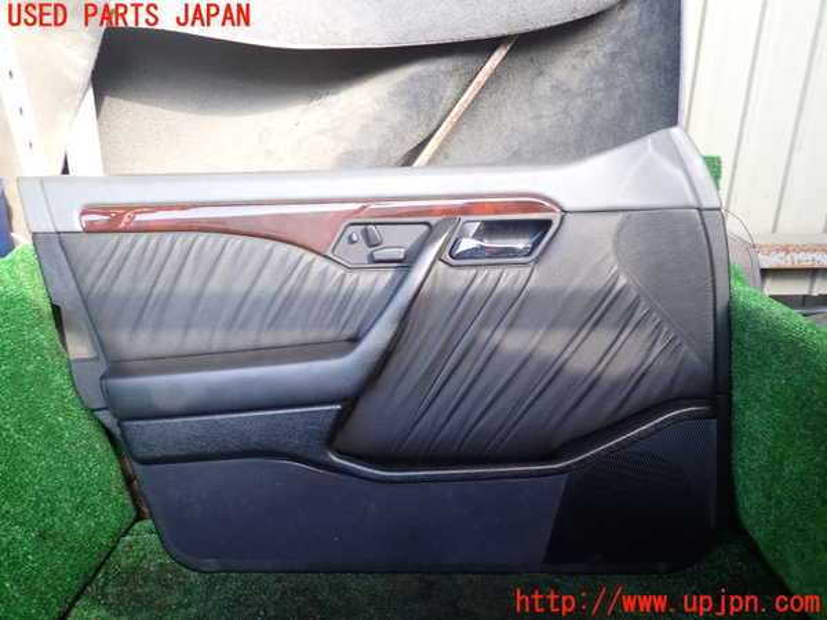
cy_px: 310
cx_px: 414
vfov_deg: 54.9
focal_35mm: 25
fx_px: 597
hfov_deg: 69.4
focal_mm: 4.5
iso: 100
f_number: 2
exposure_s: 1/80
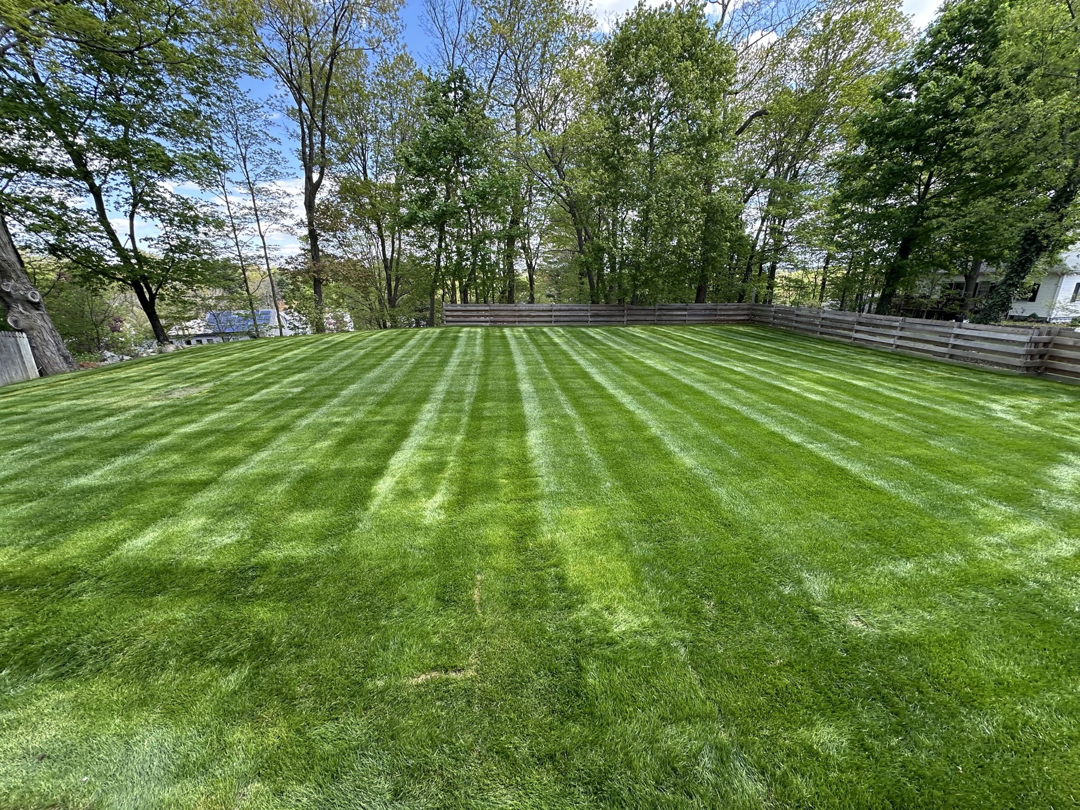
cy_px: 405
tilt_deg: -15.9
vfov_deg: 85.7
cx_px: 540
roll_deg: +1.1
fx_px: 437
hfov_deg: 102.1
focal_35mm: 14
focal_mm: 2.22
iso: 40
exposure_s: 1/258
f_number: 2.2
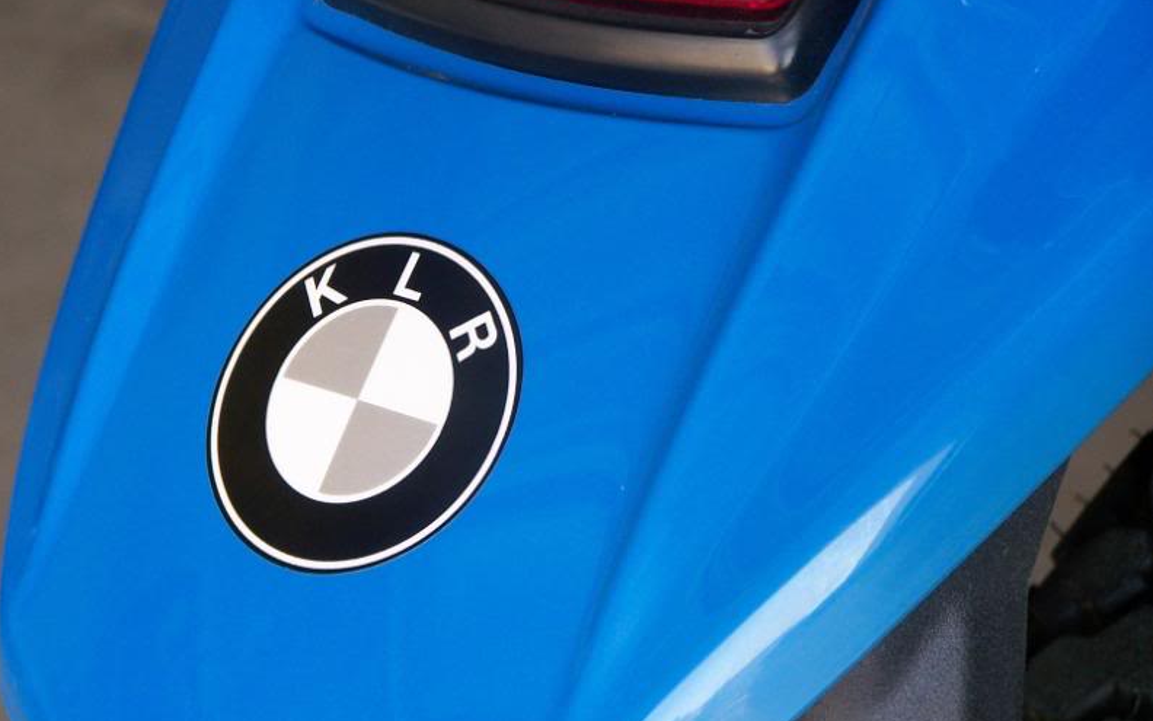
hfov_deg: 12.1
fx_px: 5436
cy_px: 303
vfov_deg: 7.6
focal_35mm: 173
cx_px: 419
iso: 125
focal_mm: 21.2
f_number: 3.2
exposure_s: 1/60
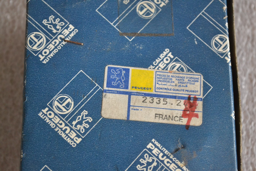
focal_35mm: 69
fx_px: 491
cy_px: 86
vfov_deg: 19.7
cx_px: 128
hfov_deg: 29.2
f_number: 5.3
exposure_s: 1/40
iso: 3200
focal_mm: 46
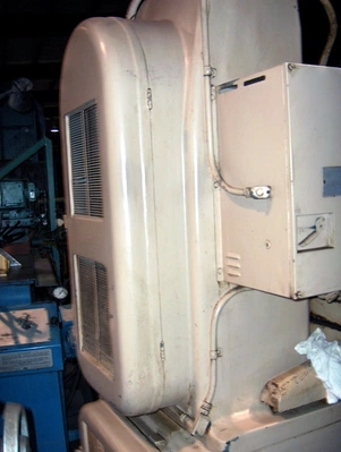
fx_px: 510
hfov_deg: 36.9
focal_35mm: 39
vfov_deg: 47.8
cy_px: 226
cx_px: 170
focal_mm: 8
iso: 100
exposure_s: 1/60
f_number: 2.8
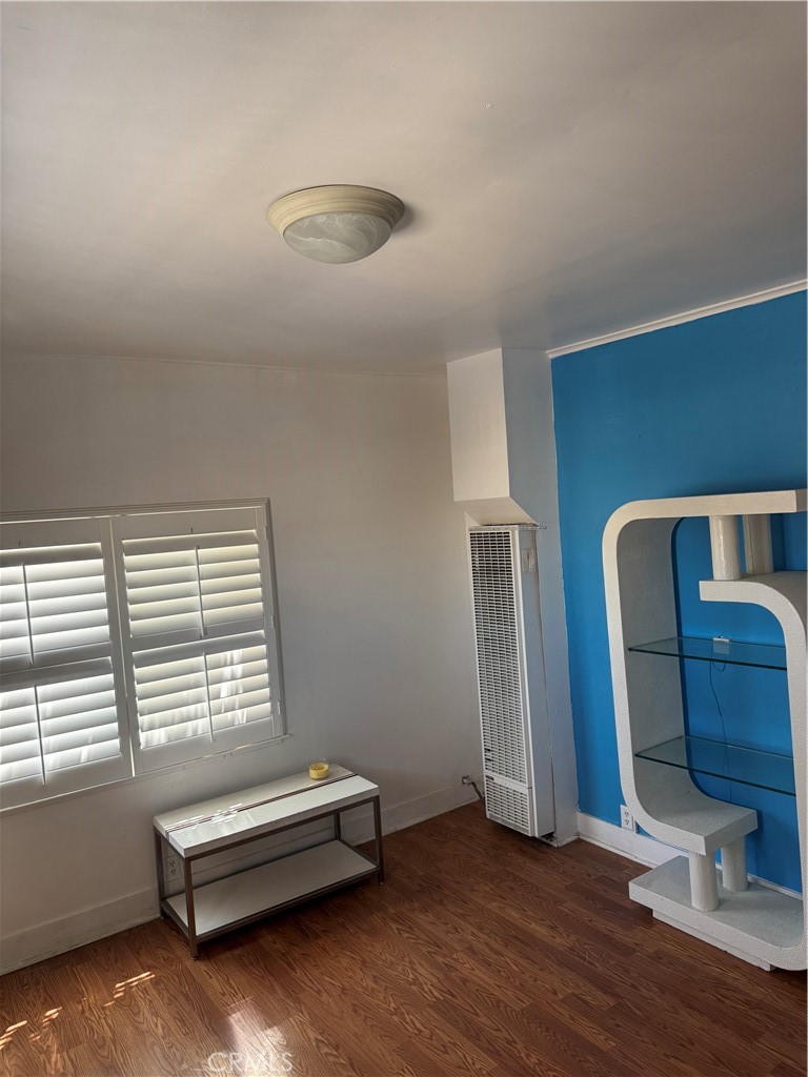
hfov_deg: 56.8
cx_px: 404
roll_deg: +3.5
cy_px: 538
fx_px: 747
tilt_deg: -4.2
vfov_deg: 71.6
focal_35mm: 24
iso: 200
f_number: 1.78
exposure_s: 1/107
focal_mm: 6.76
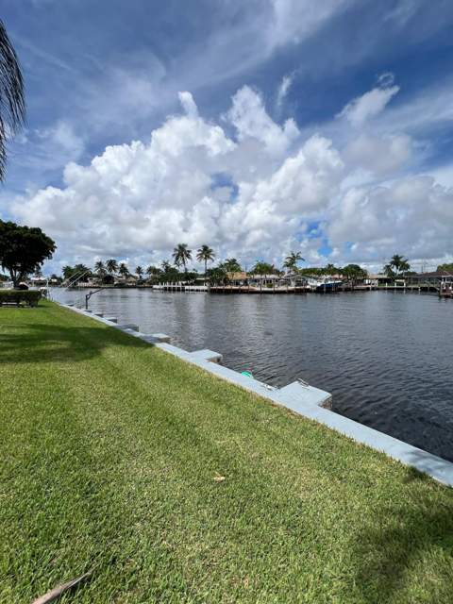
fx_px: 227
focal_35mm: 13
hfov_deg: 89.9
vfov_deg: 106.2
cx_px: 226
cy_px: 302
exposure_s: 1/3650
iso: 40
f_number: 1.8
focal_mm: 1.57
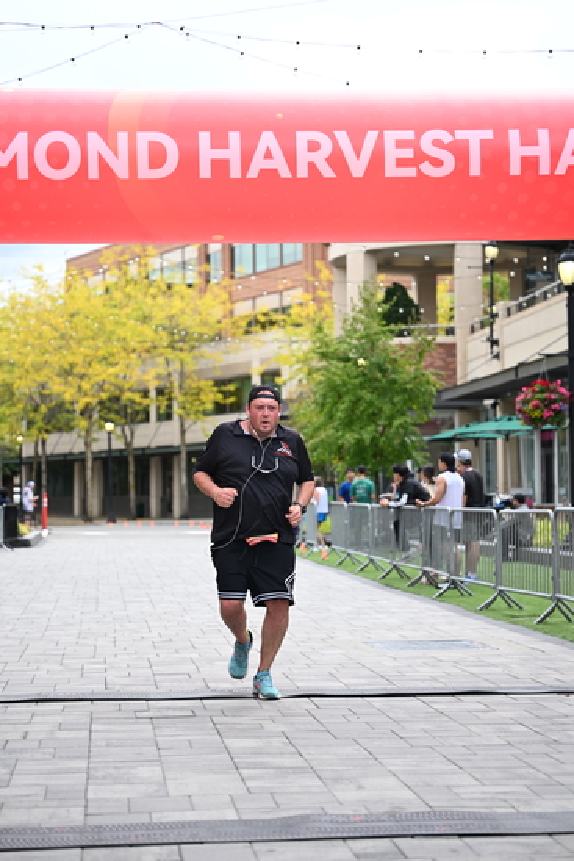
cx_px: 287
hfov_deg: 19.5
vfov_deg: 28.8
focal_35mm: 70
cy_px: 430
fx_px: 1673
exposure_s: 1/2500
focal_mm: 70
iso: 640
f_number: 2.8
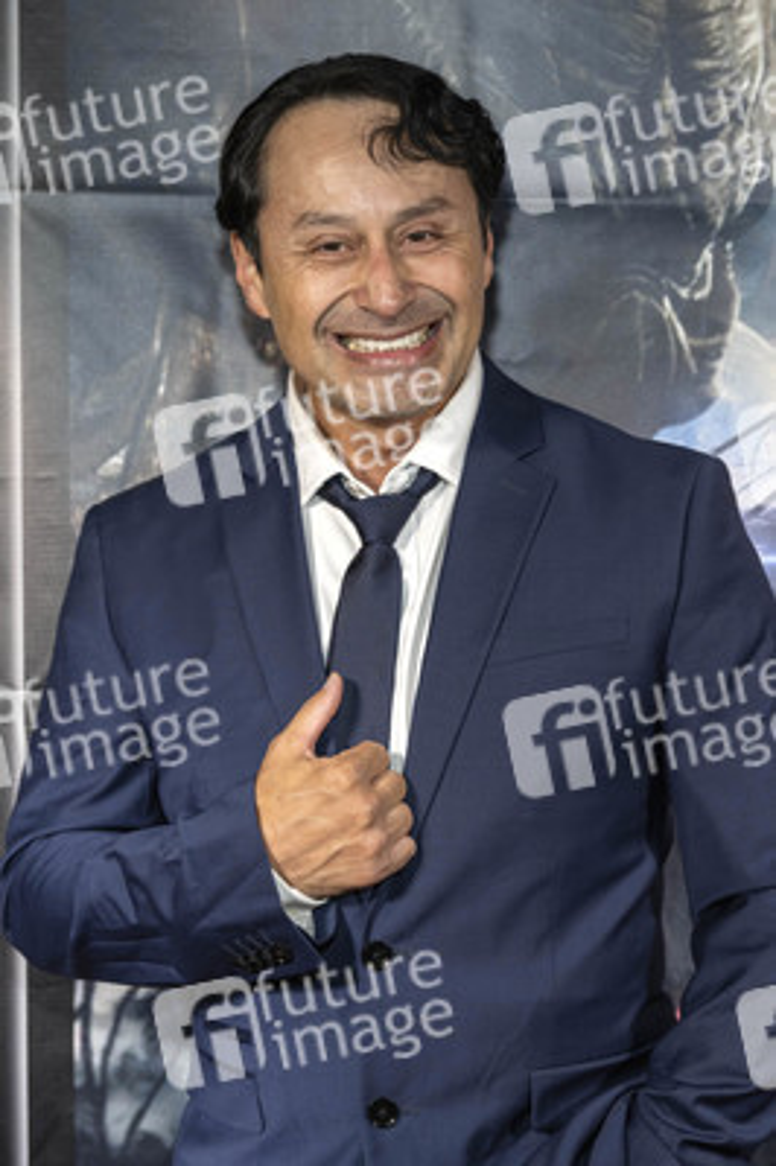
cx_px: 388
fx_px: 2073
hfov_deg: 21.2
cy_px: 583
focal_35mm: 64
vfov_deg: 31.4
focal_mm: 64
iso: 800
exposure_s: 1/200
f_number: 5.6
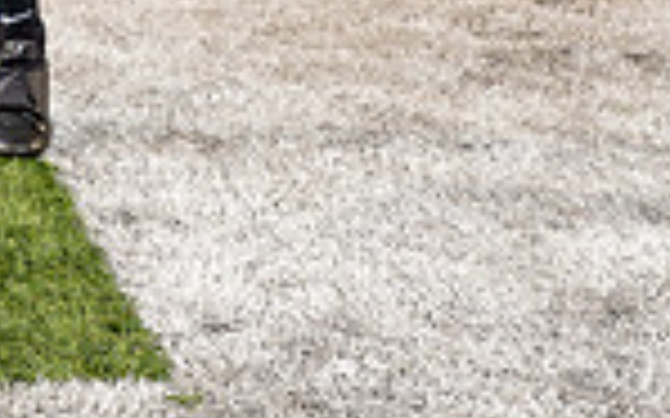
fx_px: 2647
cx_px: 45
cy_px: -512
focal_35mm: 145
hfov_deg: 14.3
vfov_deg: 8.4
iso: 800
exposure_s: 1/250
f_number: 5.6
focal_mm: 47
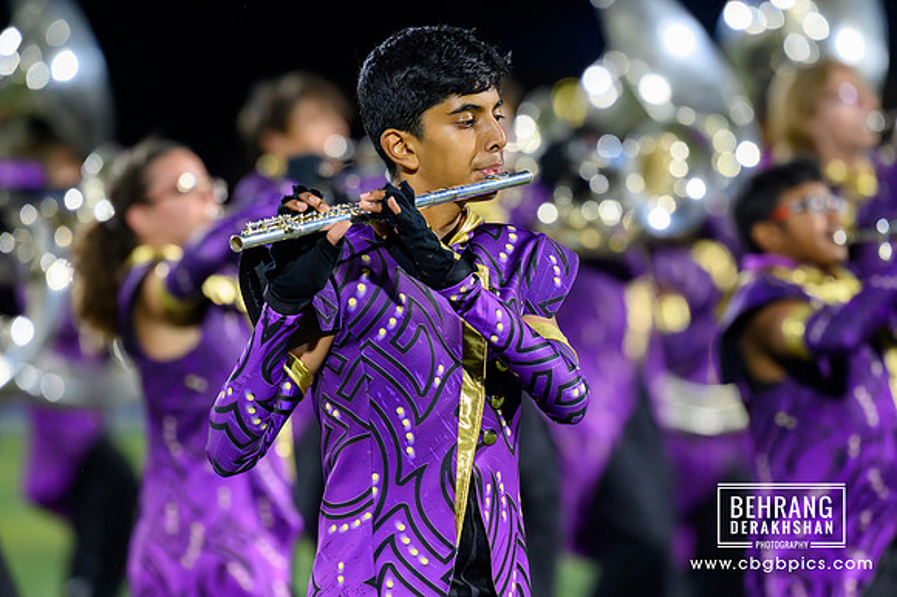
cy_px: 298
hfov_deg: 5.0
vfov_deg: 3.3
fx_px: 10210
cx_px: 448
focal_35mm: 410
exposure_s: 1/500
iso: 11400
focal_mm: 410
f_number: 5.6
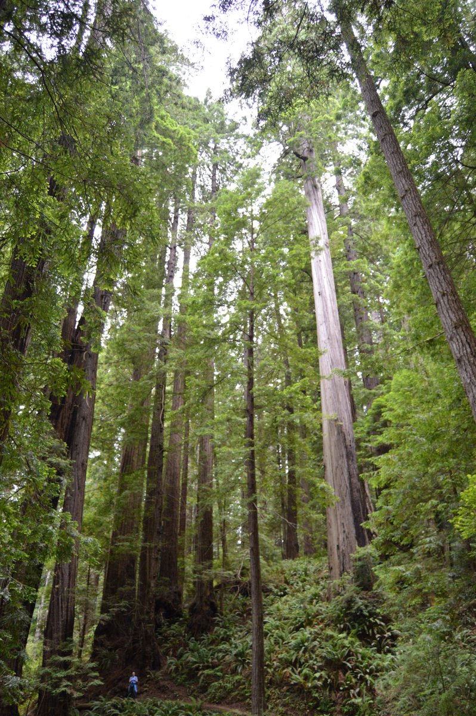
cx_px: 238
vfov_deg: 67.4
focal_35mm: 27
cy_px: 358
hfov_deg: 47.9
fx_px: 536
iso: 800
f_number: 4.5
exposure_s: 1/200
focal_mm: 18
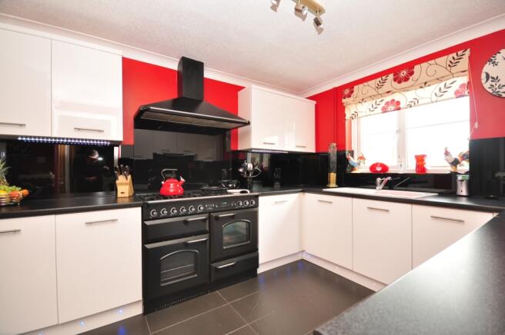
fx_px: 210
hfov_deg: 100.4
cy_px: 168
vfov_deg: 77.2
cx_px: 252
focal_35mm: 15
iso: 200
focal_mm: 10
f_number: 4.5
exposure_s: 1/20
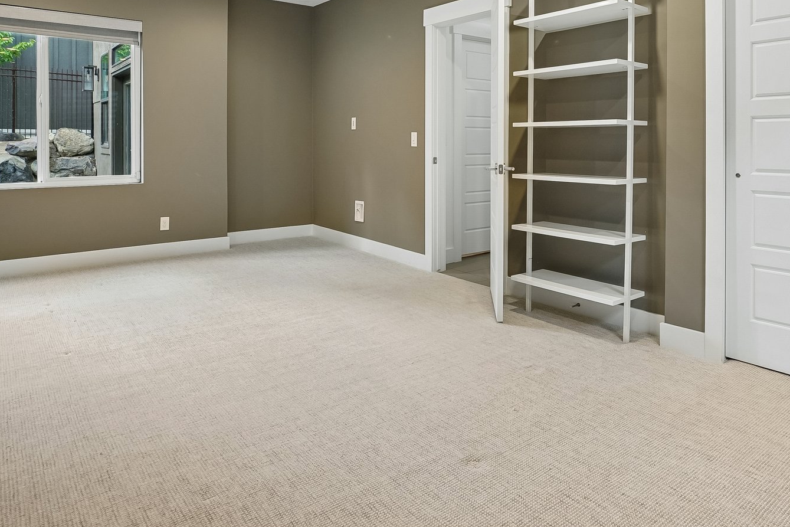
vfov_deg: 48.0
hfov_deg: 69.1
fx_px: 571
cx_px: 449
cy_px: 143
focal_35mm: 26
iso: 400
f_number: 8
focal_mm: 17
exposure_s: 1/2.5
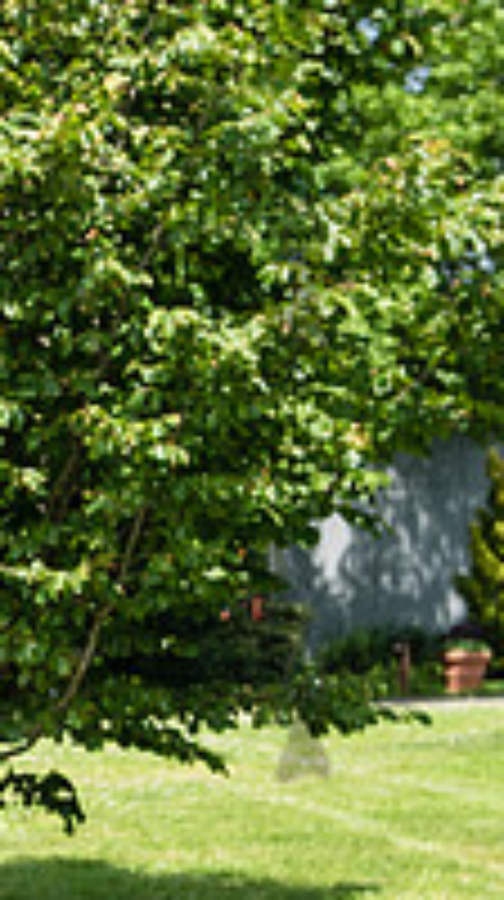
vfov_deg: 12.8
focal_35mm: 168
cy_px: 678
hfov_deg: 6.9
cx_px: -575
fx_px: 4005
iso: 200
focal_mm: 45
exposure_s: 1/500
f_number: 5.6
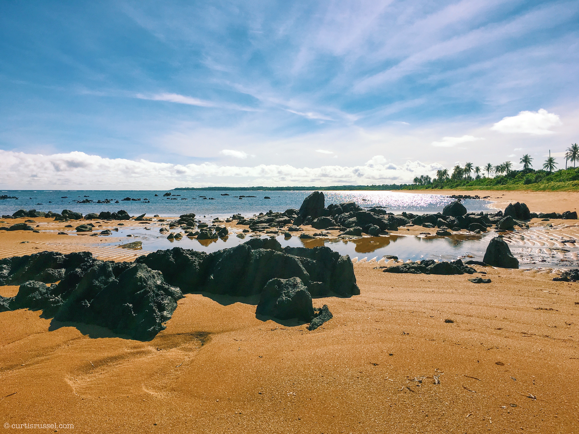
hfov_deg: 61.7
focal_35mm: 29
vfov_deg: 48.2
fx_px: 485
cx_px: 290
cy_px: 217
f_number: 2.2
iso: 25
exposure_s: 1/4800
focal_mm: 4.15
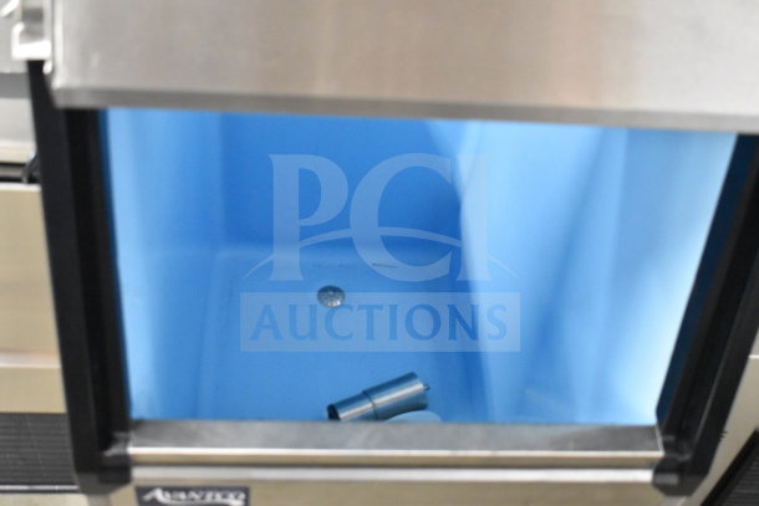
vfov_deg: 28.1
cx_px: 380
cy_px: 253
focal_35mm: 48
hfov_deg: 41.1
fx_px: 1012
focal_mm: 32
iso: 7200
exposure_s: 1/50
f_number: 4.5
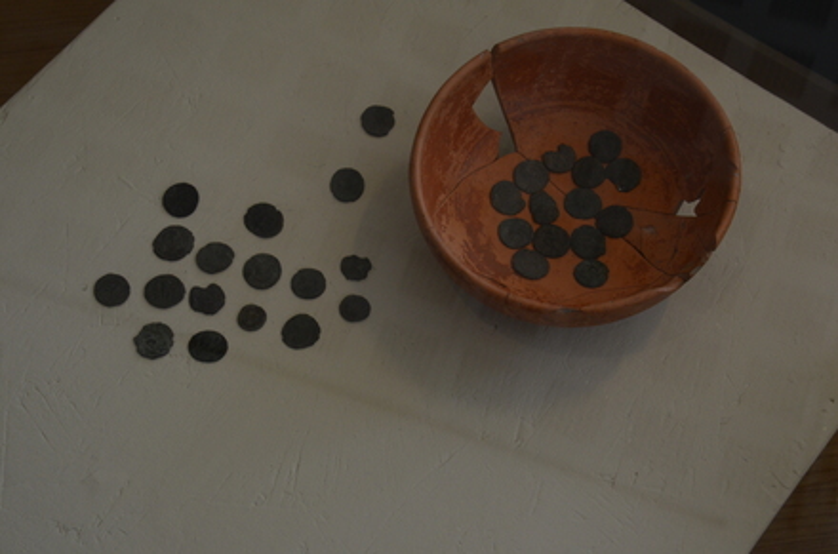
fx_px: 1532
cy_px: 277
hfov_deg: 30.6
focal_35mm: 66
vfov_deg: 20.5
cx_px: 419
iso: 1000
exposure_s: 1/200
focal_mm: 44
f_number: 7.1
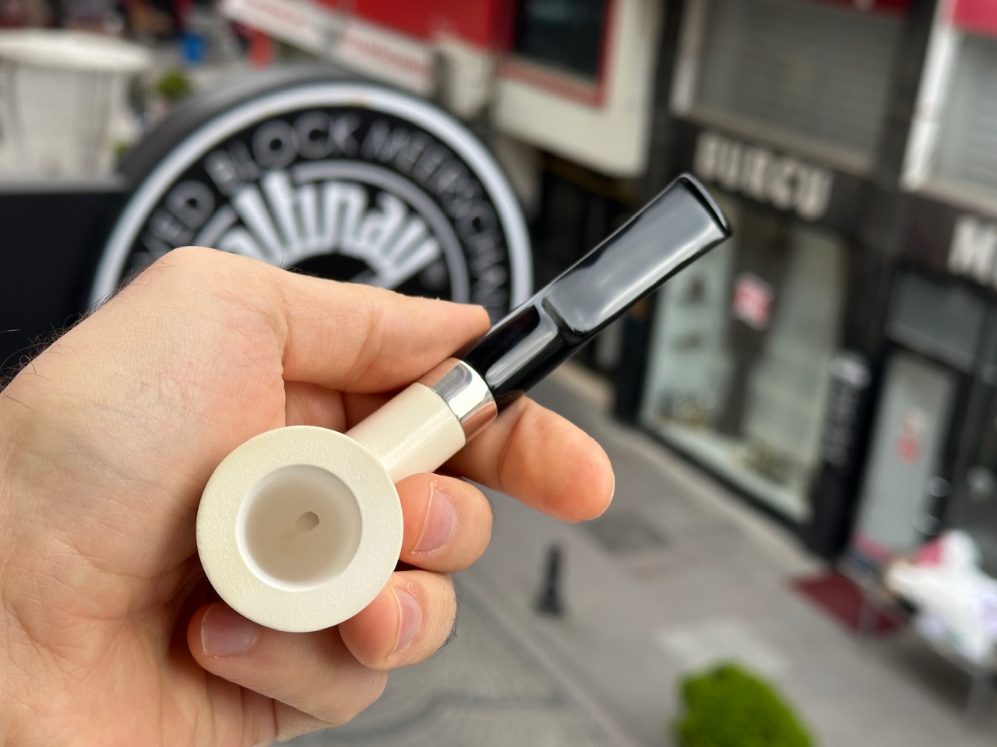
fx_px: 1382
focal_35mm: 48
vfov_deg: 30.3
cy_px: 374
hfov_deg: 39.7
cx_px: 498
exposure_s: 1/396
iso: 64
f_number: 1.78
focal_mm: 6.86
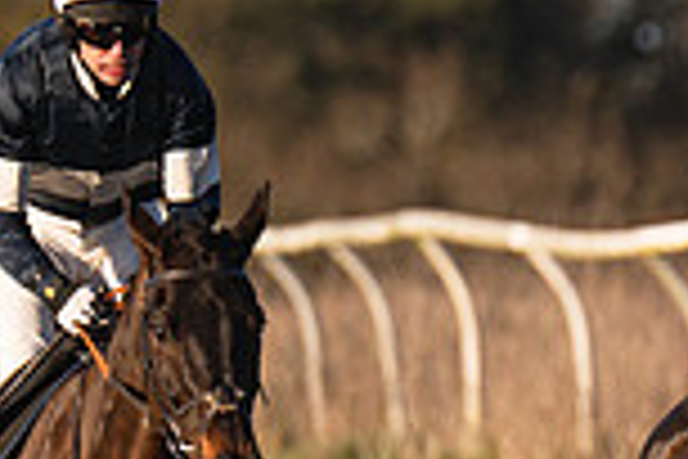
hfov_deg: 1.3
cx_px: 973
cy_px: 544
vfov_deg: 0.9
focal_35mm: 1574
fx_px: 30079
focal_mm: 200
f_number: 2.8
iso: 100
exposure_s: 1/2000
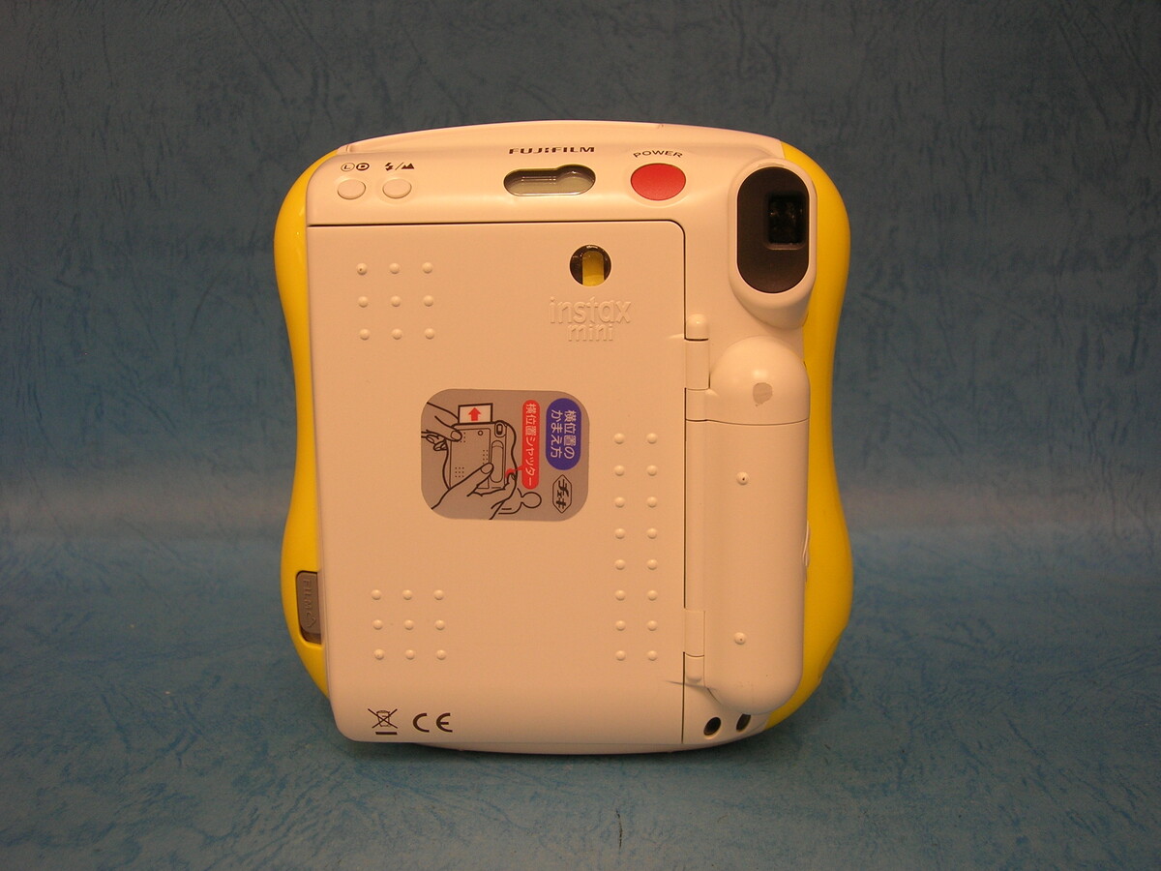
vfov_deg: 37.7
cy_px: 436
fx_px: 1274
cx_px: 580
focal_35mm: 38
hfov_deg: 49.0
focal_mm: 6.4
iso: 50
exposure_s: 1/24.7
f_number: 3
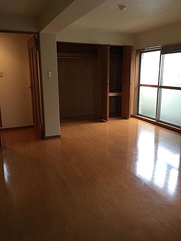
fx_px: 202
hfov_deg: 48.2
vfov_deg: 61.7
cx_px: 90
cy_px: 120
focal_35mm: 29
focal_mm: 4.15
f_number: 2.2
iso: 32
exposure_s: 1/15
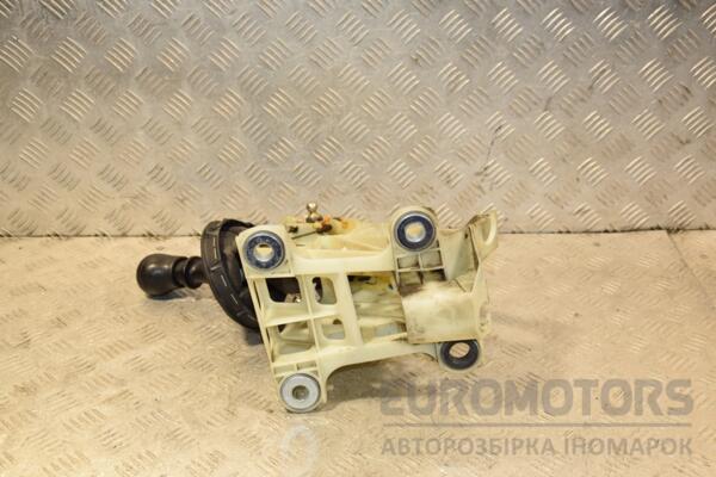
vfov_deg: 28.1
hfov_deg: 41.1
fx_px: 955
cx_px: 358
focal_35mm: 48
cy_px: 238
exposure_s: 1/200
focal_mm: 32
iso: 800
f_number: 5.6
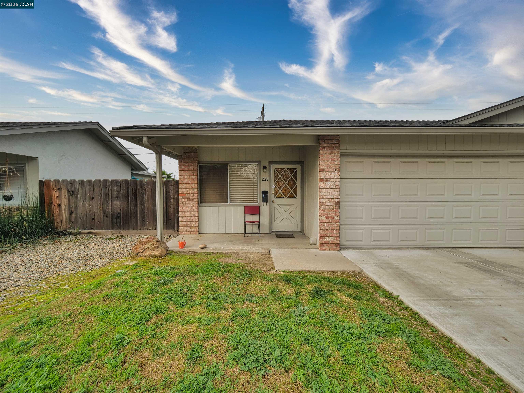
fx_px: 212
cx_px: 262
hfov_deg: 102.1
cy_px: 196
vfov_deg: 85.7
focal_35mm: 14
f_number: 5.6
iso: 125
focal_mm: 7
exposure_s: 1/320
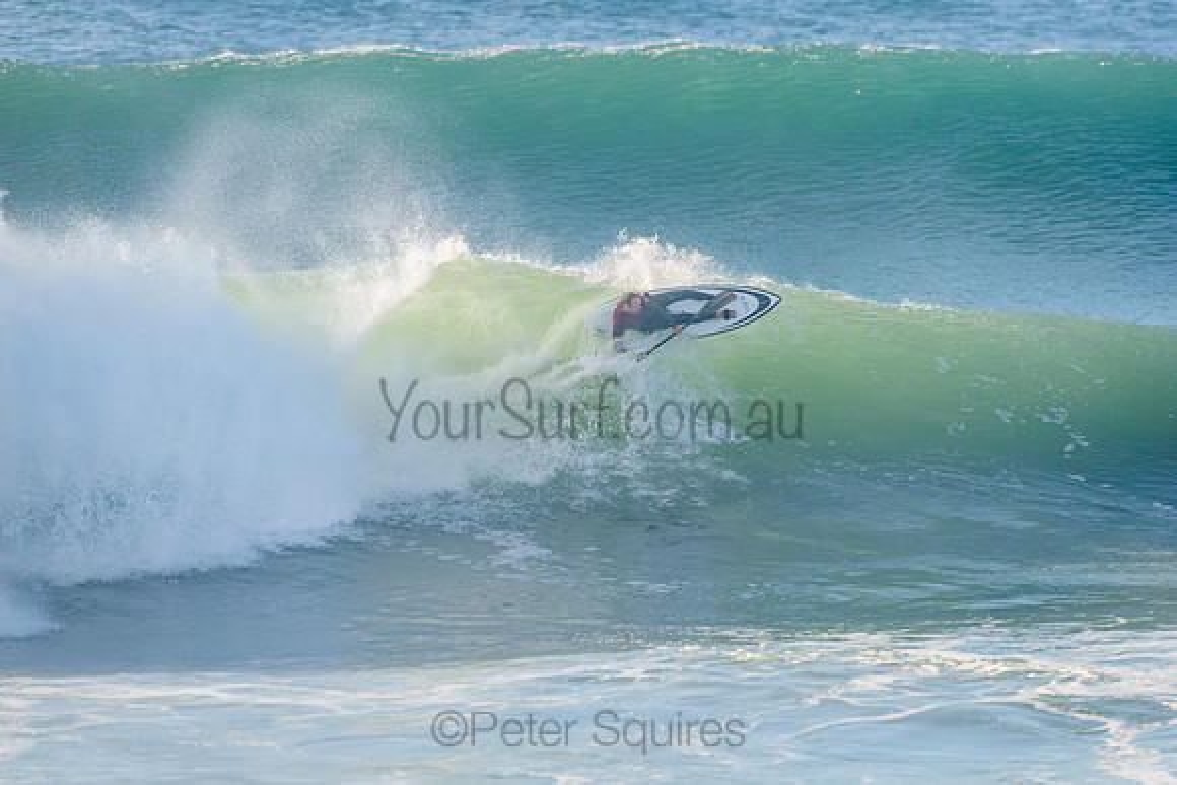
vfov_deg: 2.8
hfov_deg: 4.1
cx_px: 588
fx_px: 16350
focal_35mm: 500
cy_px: 392
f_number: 5.6
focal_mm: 500
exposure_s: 1/1600
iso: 280
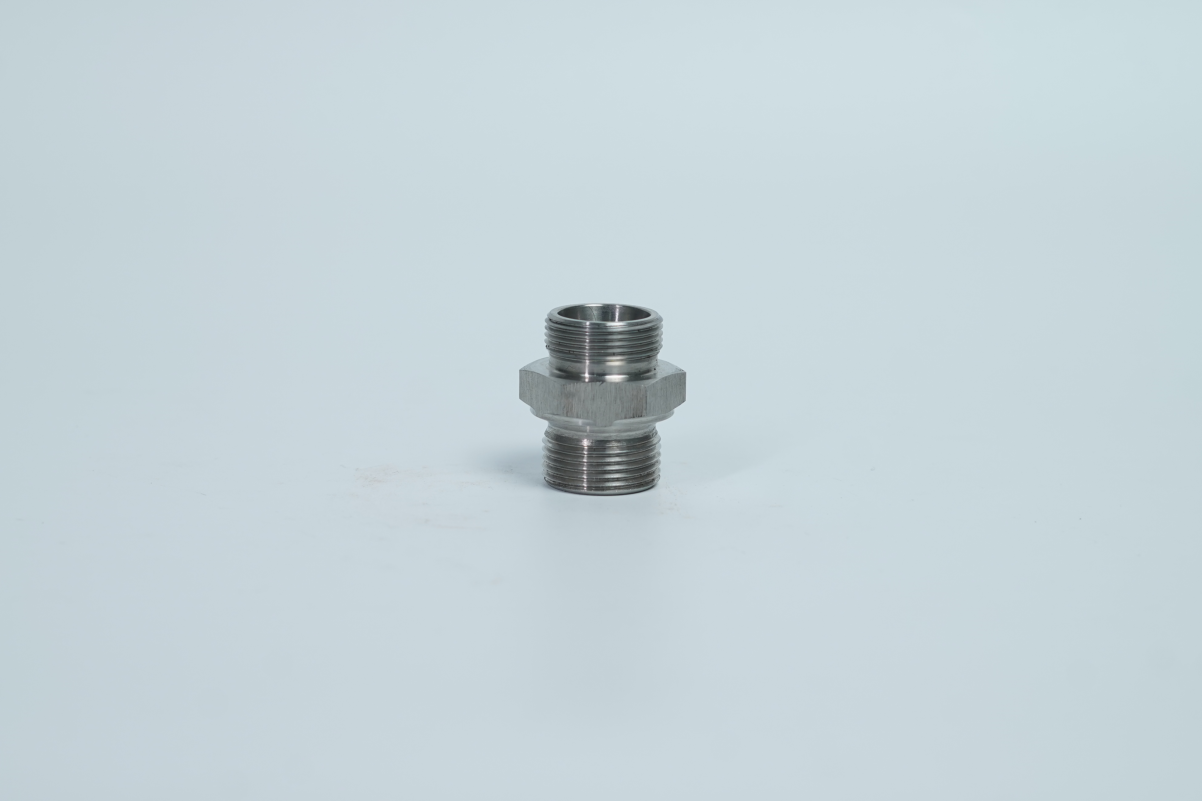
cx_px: 601
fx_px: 2504
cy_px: 400
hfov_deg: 27.0
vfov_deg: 18.2
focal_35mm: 75
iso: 250
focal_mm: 50
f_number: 4.5
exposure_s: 1/160
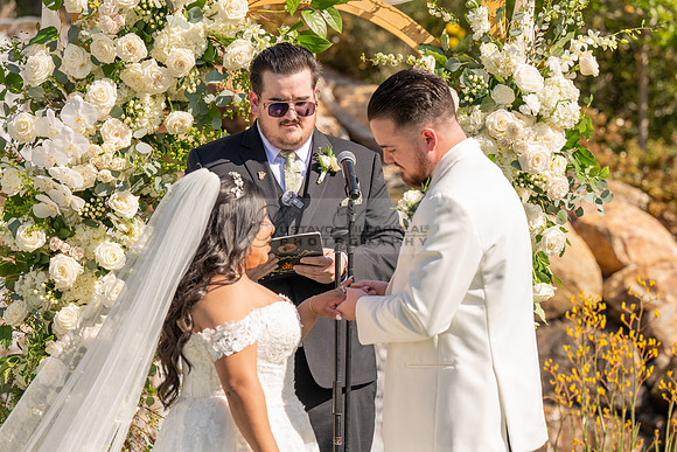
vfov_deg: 9.2
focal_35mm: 150
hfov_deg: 13.7
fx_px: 2821
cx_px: 338
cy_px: 226
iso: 200
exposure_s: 1/1000
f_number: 5.6
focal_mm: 150
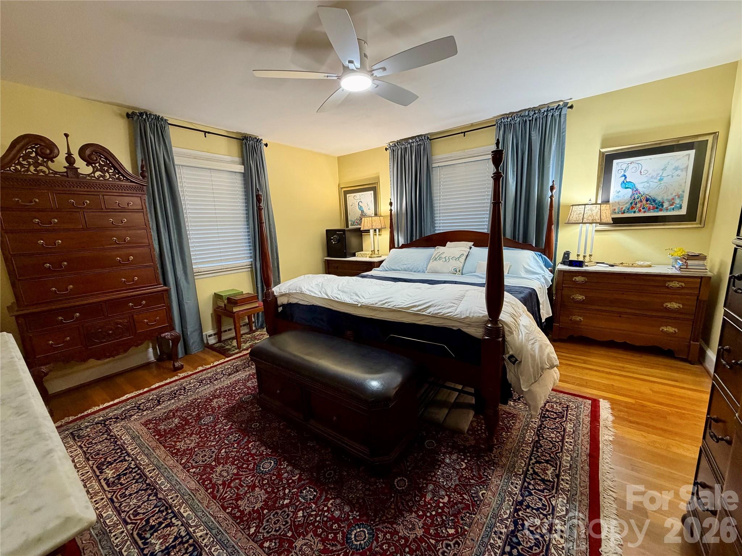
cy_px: 278
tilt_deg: -10.0
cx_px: 371
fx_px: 300
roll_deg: +2.8
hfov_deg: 102.1
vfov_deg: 85.7
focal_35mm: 14
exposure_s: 1/60
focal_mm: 2.22
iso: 250
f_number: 2.2
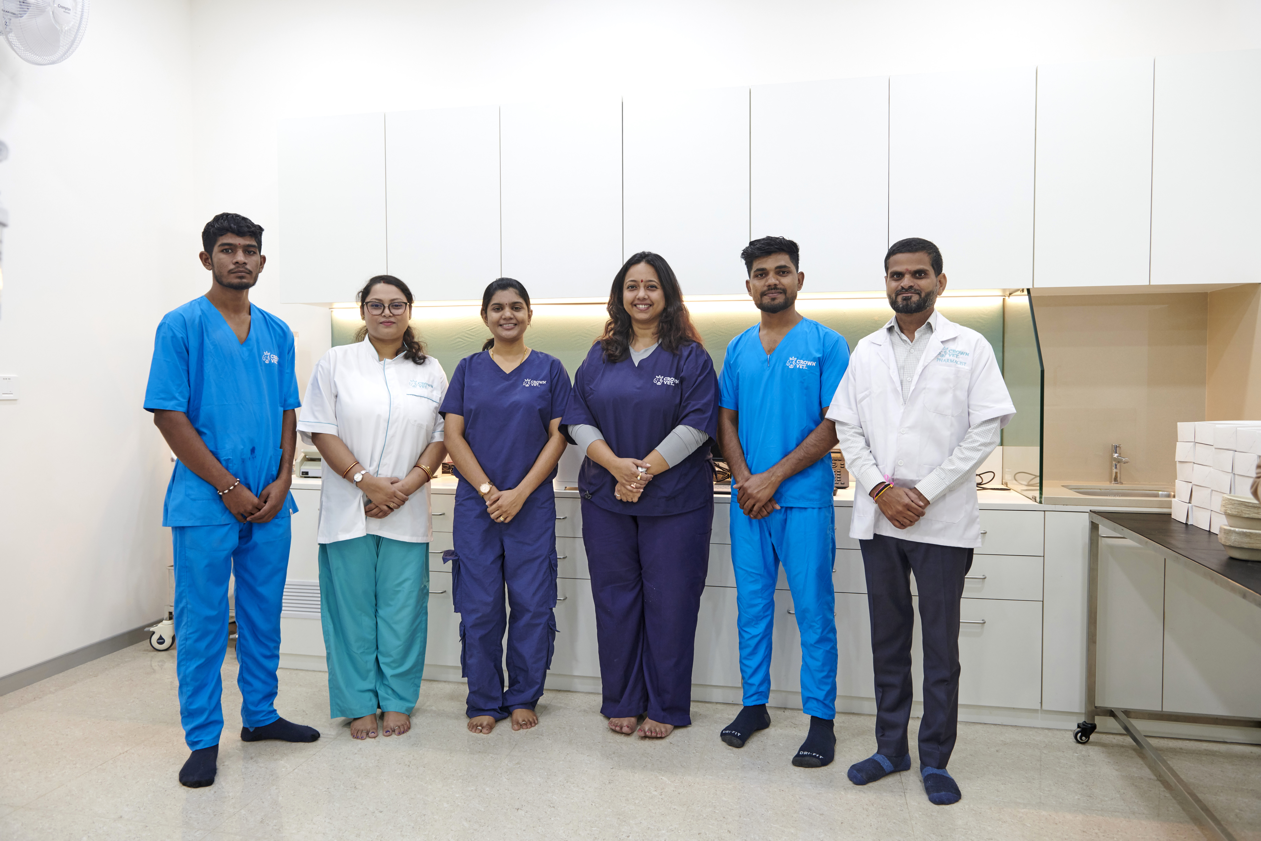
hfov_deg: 73.7
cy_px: 420
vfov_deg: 53.1
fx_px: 841
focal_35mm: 24
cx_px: 630
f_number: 5
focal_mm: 24
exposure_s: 1/50
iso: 500
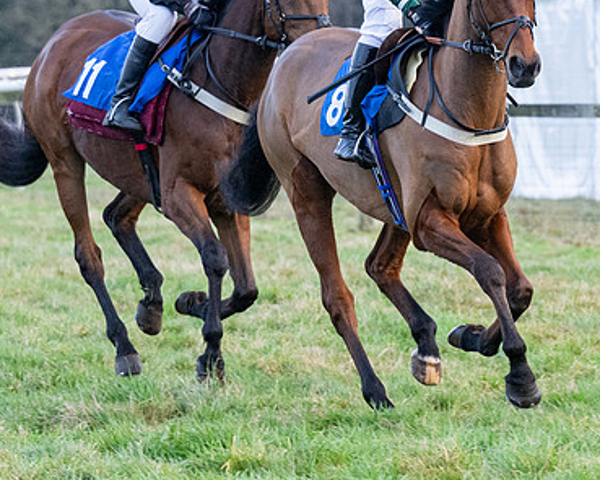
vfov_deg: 3.8
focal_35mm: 405
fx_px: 7190
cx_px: 547
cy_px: 137
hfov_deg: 4.8
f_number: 4
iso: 1250
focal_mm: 125
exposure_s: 1/500
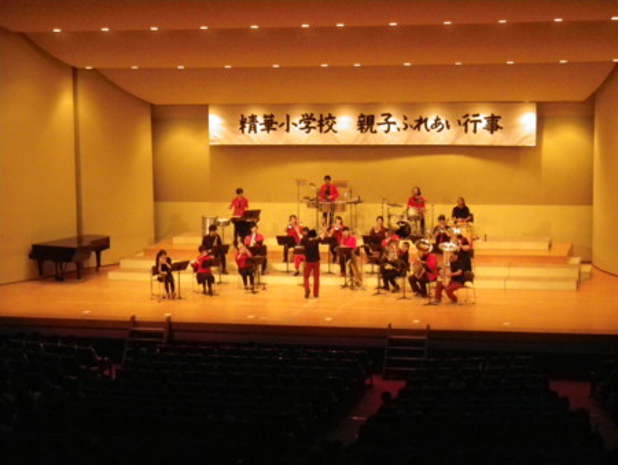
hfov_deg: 23.0
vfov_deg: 17.4
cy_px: 232
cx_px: 309
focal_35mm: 85
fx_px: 1518
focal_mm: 14.9
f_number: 5.2
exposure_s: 1/60
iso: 800
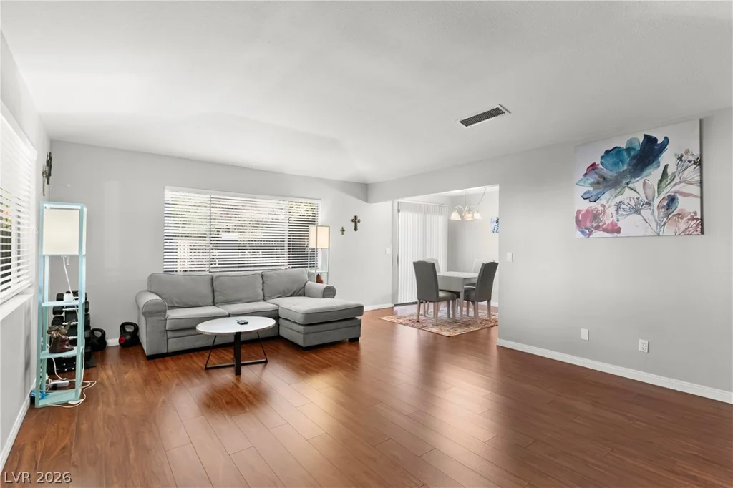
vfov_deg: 70.4
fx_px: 346
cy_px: 244
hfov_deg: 93.3
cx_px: 366
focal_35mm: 17
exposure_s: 1/25
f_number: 8
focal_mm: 17
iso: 500
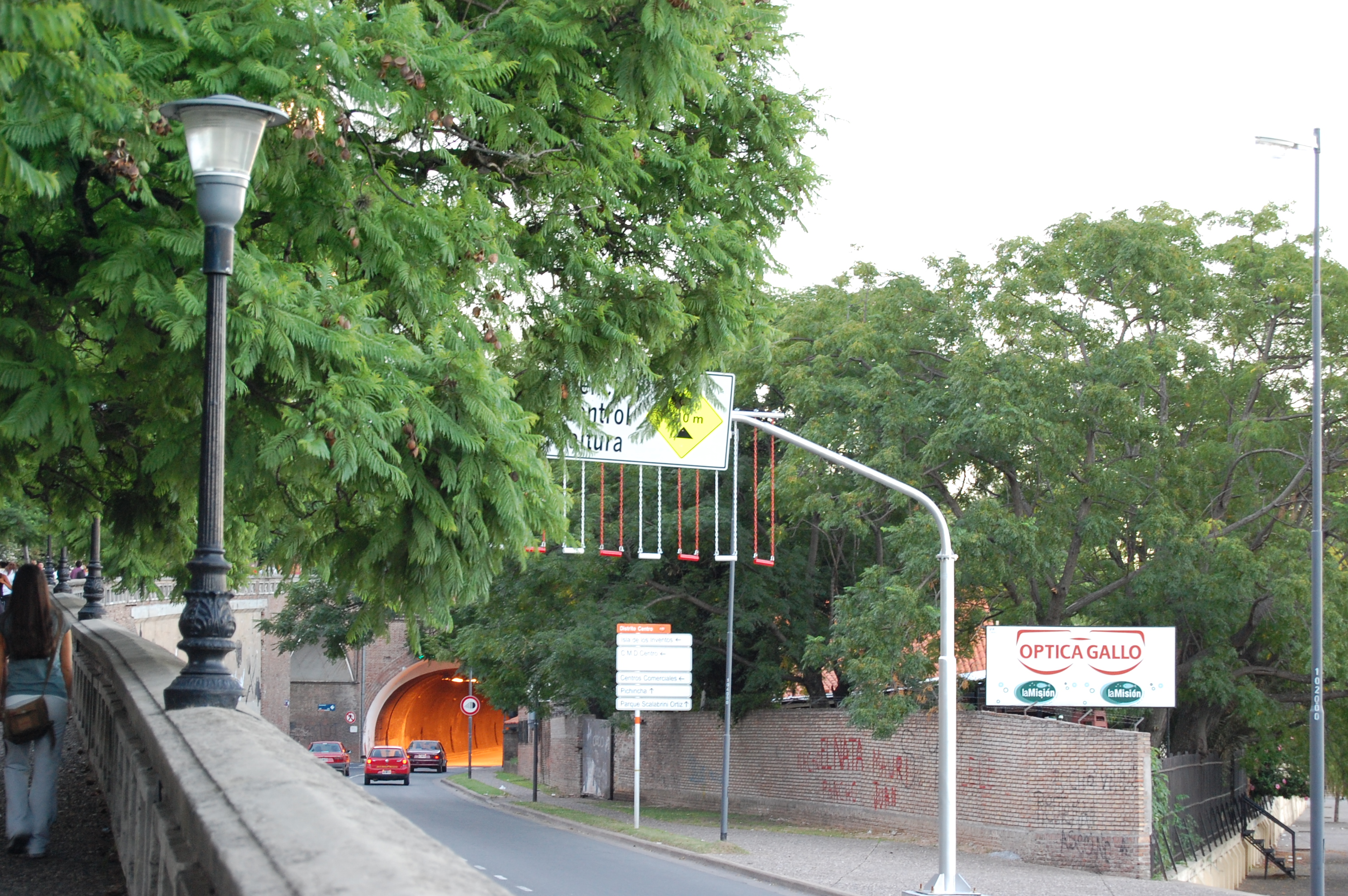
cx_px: 674
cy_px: 448
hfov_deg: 24.6
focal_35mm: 82
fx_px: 3086
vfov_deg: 16.5
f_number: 5.6
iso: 720
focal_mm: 55
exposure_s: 1/30
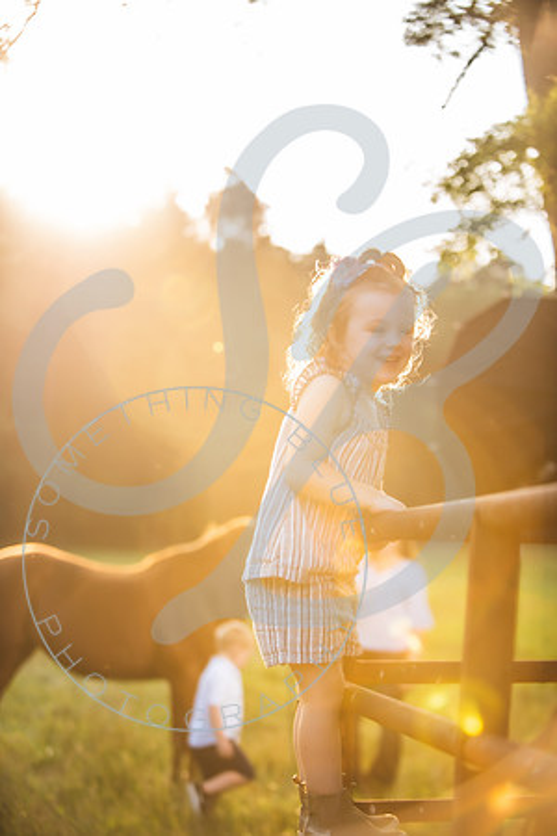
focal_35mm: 70
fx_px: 1624
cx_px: 278
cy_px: 418
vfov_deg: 28.8
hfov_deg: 19.5
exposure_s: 1/250
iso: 80
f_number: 2.8
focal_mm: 70
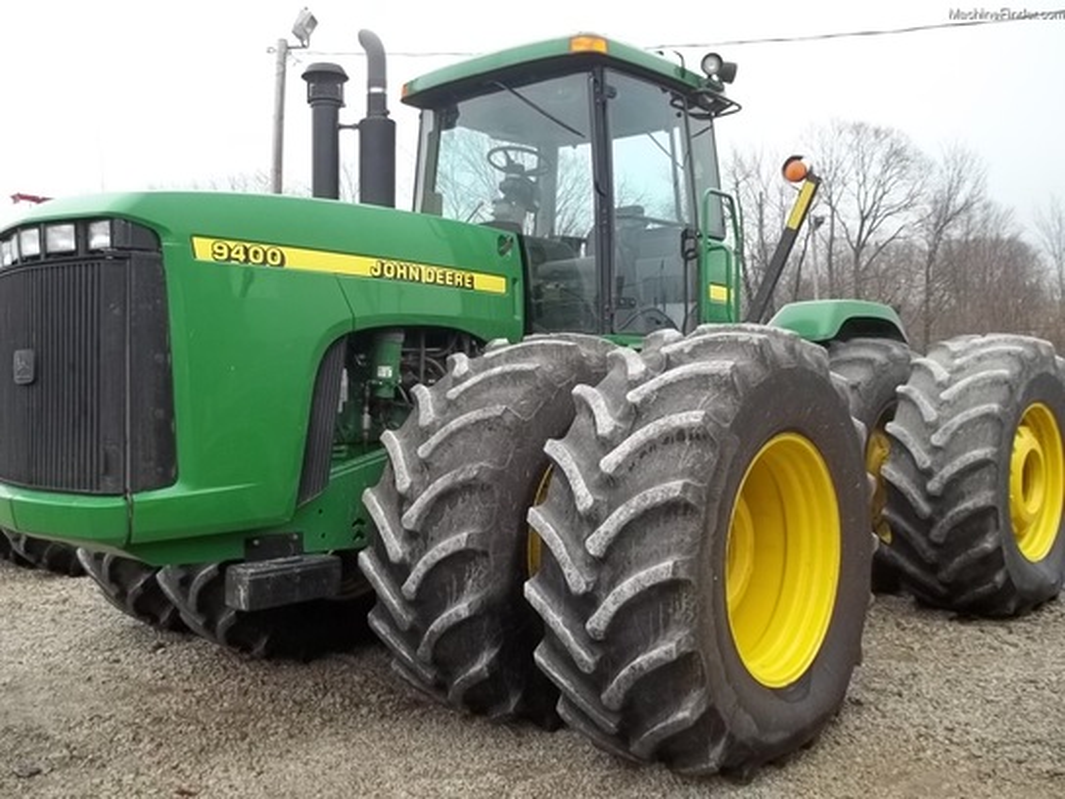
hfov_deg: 55.4
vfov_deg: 42.9
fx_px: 1015
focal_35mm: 33
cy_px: 400
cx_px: 532
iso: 64
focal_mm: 5.9
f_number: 3.3
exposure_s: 1/80
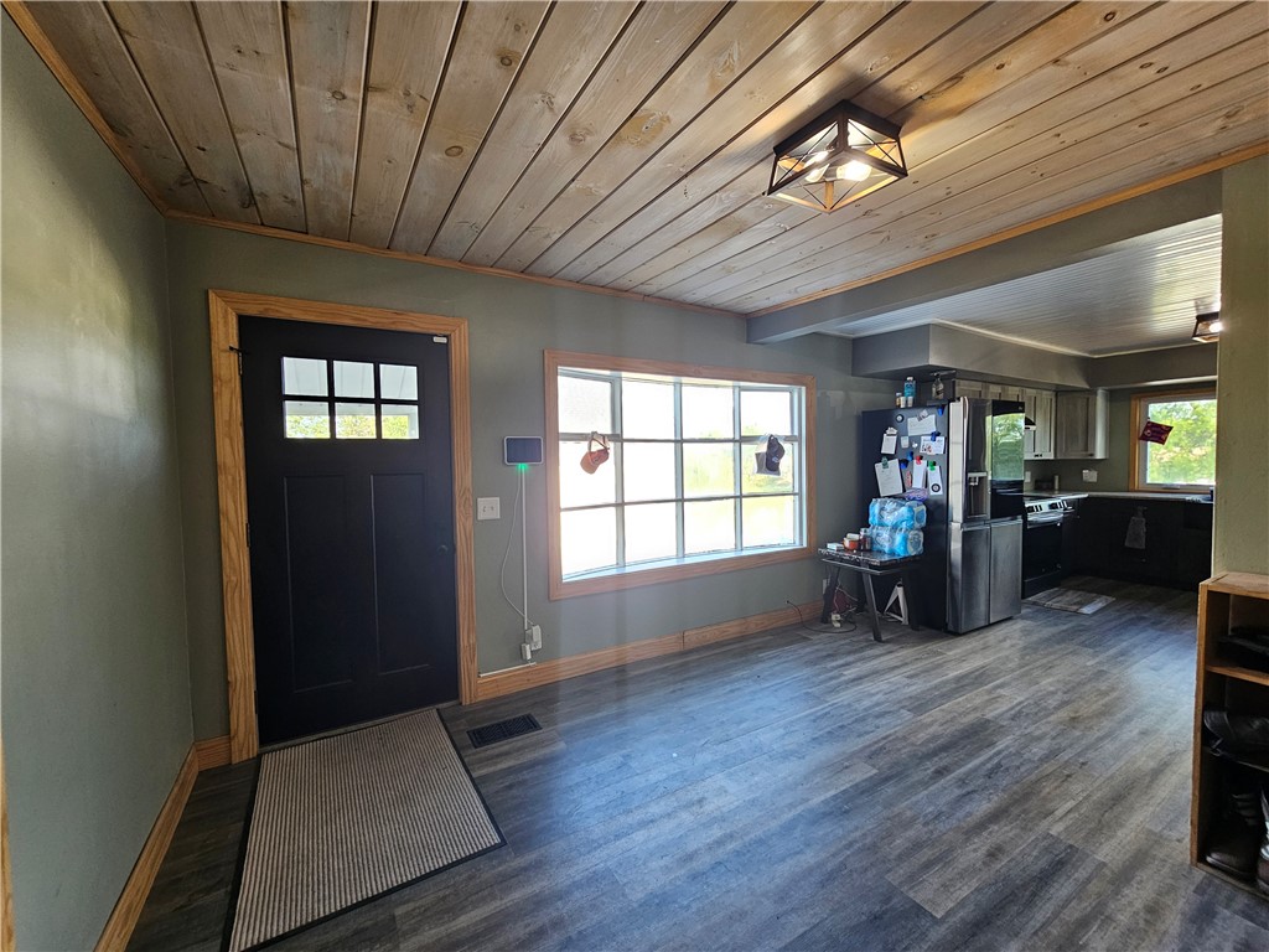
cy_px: 476
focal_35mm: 13
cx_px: 634
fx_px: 477
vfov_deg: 89.9
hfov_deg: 106.2
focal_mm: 2.2
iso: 100
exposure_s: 1/60
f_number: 2.2
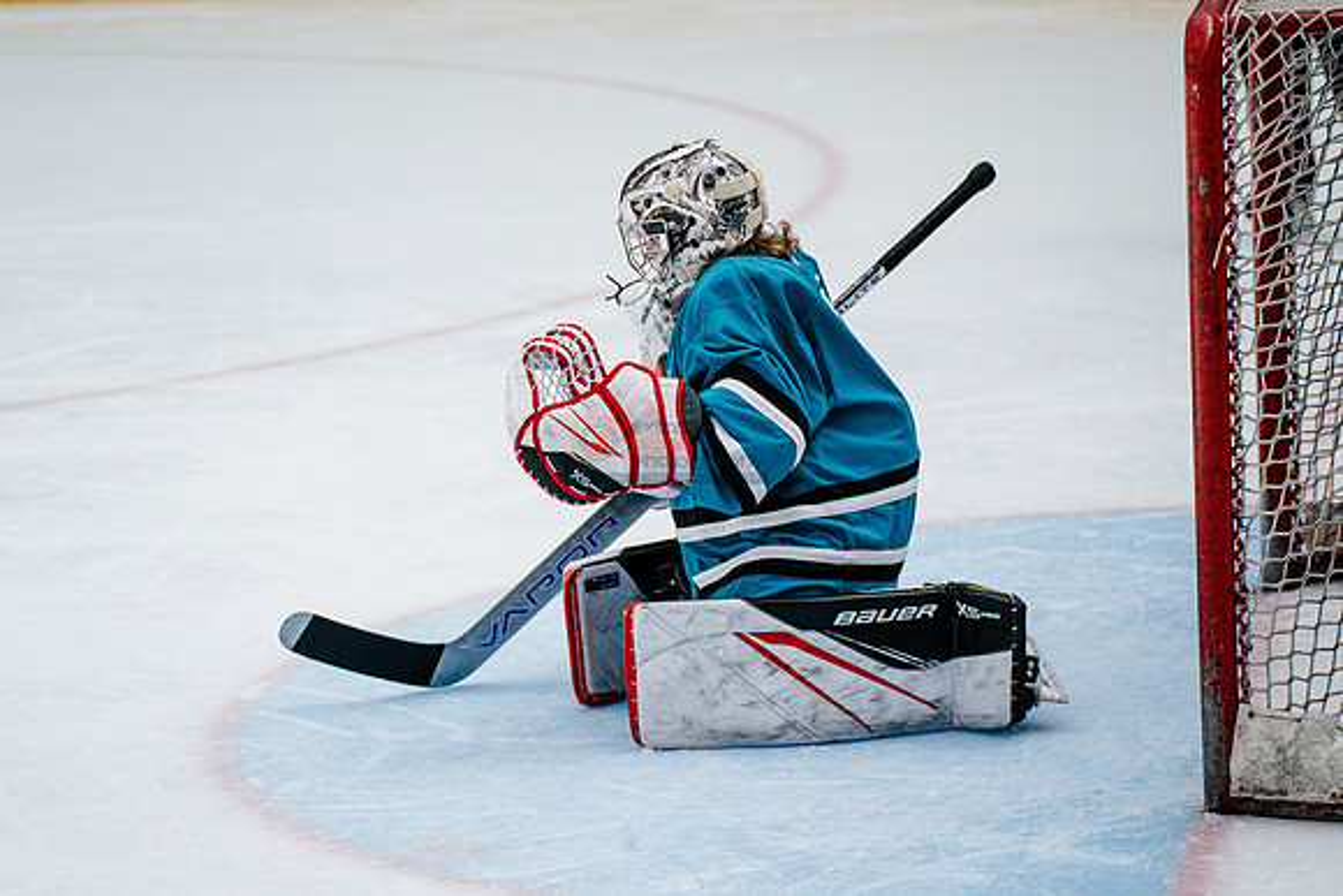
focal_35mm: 171
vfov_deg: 8.0
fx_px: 6369
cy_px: 425
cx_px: 646
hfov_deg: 12.0
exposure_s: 1/2500
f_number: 3.5
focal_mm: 120
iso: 1250
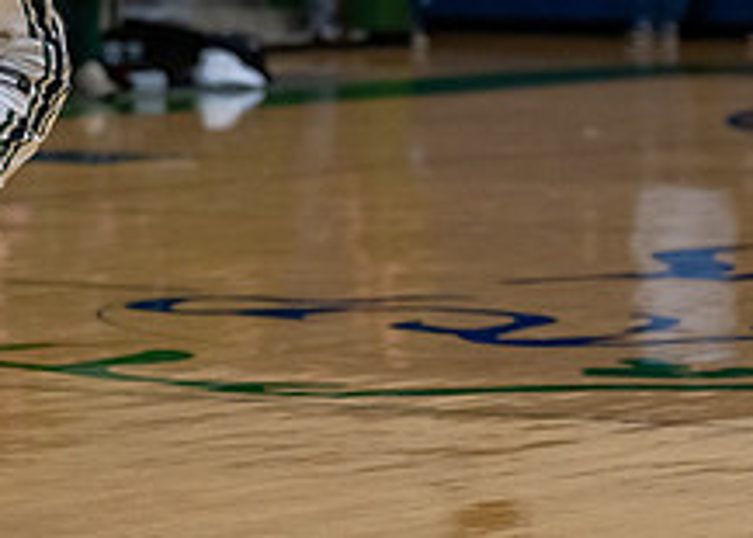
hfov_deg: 6.2
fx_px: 6865
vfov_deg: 4.5
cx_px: -90
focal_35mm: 321
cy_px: -38
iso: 2500
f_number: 2.8
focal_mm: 109
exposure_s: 1/1000
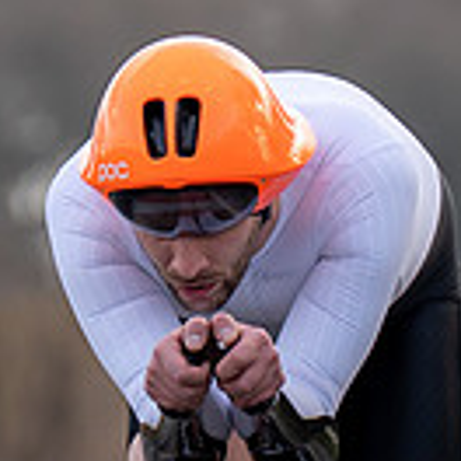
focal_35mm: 1538
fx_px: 23173
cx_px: 362
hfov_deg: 1.1
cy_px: 212
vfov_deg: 1.1
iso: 200
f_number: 4
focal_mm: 200
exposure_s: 1/800
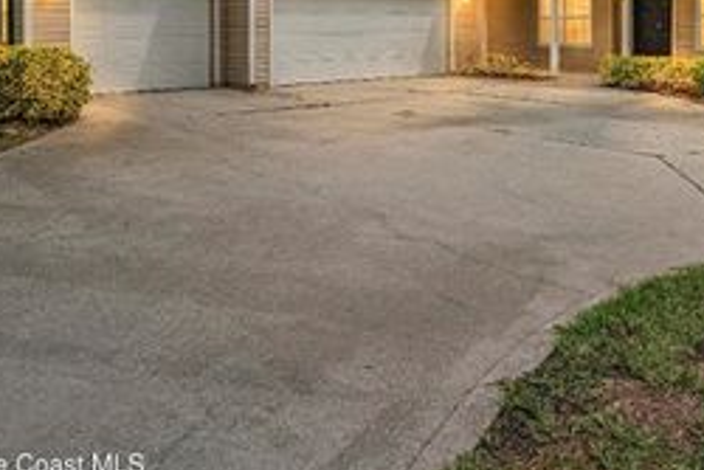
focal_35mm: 32
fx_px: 626
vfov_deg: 38.1
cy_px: 38
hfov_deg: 55.1
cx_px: 549
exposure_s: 1/800
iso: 400
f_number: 8
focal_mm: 16
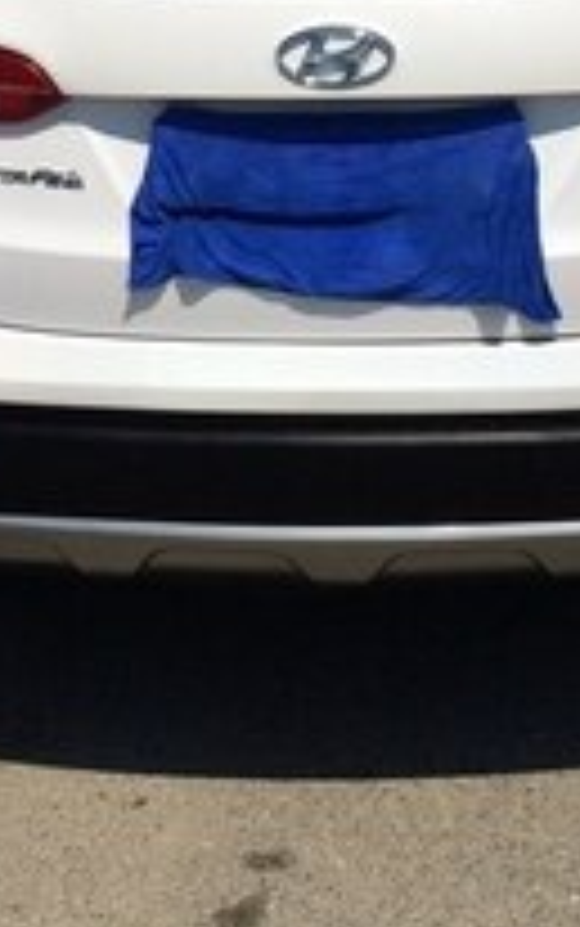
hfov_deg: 17.6
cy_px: -58
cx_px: 355
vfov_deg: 26.0
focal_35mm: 74
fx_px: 1869
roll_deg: +2.3
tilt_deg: -7.7
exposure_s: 1/5128
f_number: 2.2
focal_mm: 4.15
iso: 32
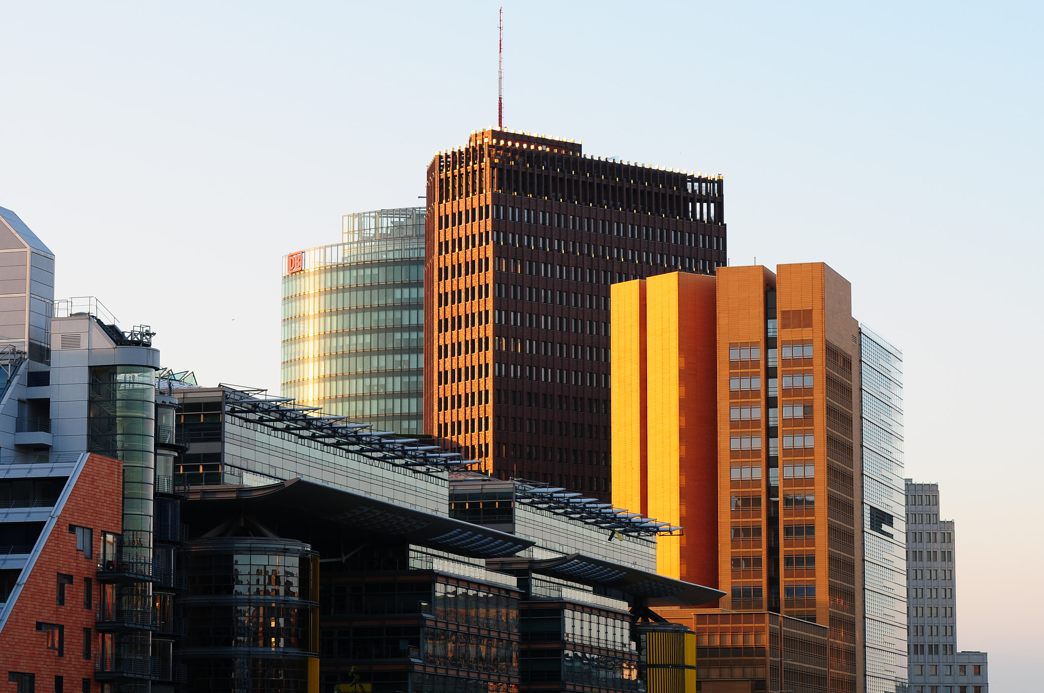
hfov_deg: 19.5
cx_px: 522
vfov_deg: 13.0
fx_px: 3041
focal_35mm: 105
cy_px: 346
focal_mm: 70
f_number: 5.6
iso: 200
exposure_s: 1/160
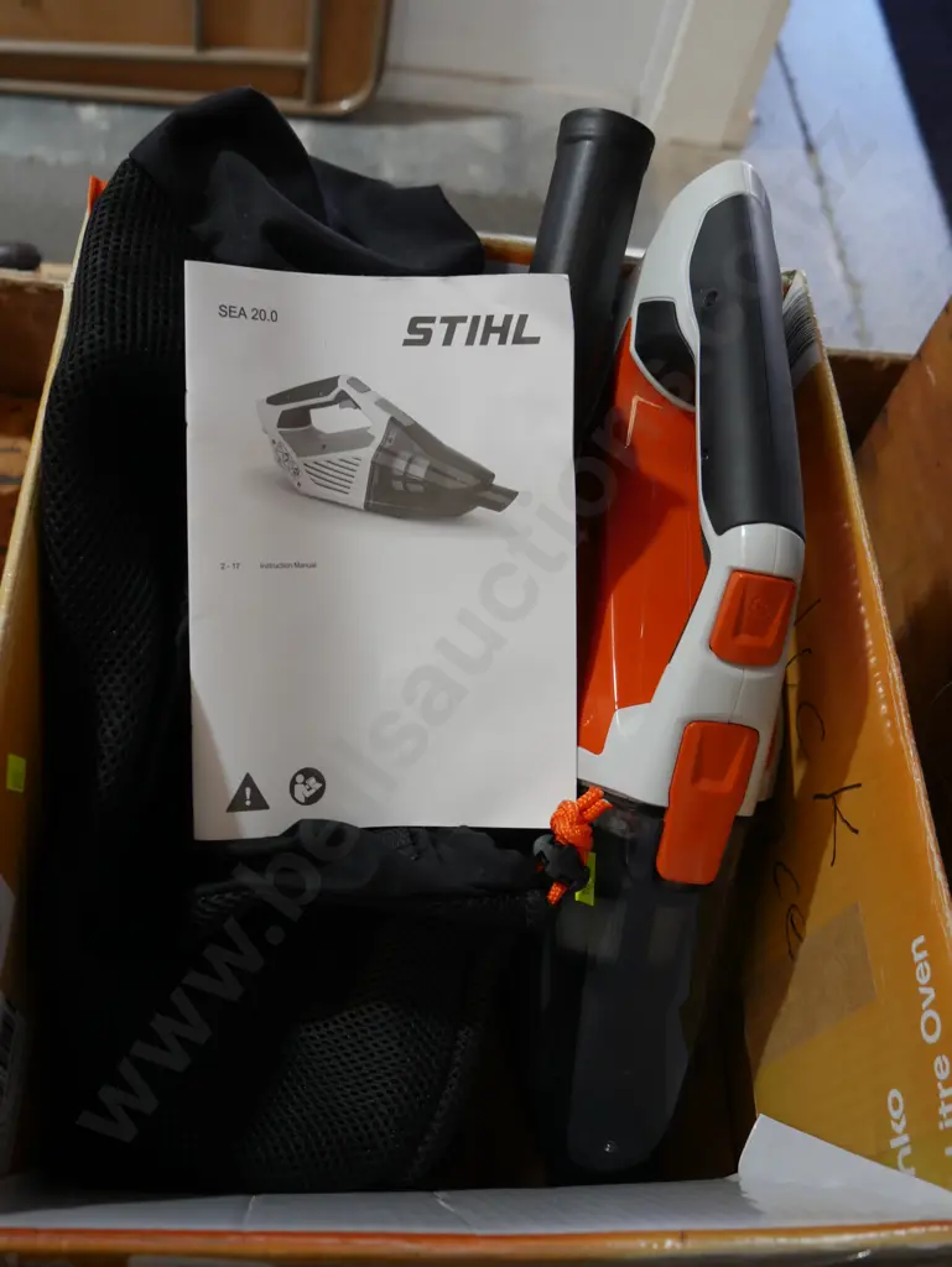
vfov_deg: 51.3
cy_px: 634
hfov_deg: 39.7
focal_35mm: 36
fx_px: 1319
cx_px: 476
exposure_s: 1/60
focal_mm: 18
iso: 320
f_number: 4
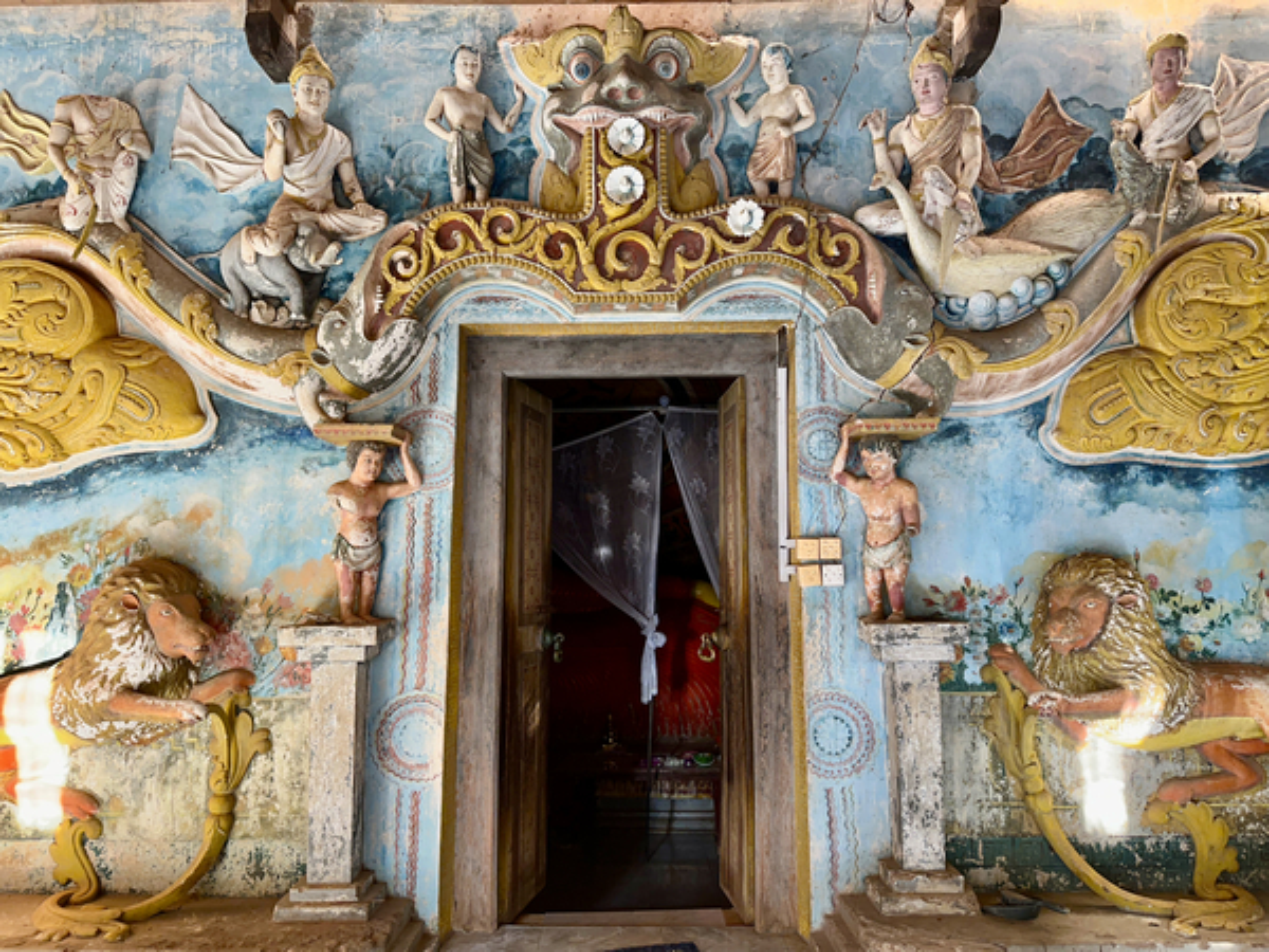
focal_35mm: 24
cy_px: 476
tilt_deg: +6.0
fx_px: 880
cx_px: 634
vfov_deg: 56.8
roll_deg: +0.2
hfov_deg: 71.6
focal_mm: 6.86
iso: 250
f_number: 1.78
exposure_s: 1/60
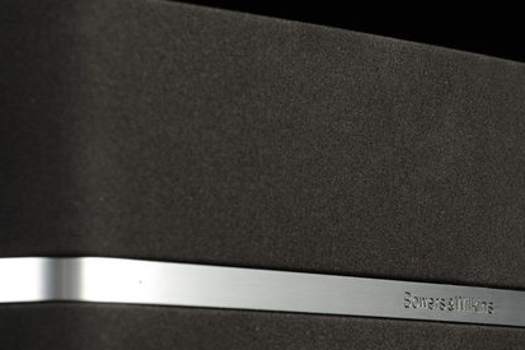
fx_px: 2318
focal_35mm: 159
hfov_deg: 12.9
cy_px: 227
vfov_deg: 8.6
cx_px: 374
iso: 100
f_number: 13
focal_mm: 105
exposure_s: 1/1.6
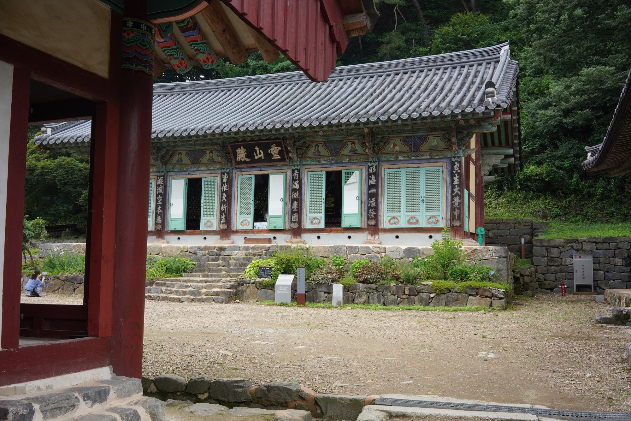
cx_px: 316
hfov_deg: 54.4
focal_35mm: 35
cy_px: 210
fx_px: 614
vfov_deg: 37.9
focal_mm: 35
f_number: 14
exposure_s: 1/100
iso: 1600
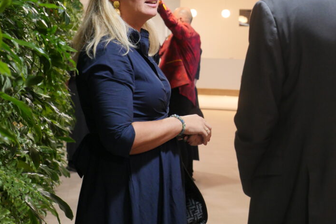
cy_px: 68
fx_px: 766
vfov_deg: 16.6
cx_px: 220
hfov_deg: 24.6
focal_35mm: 82
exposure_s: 1/125
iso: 2000
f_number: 2.8
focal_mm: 27
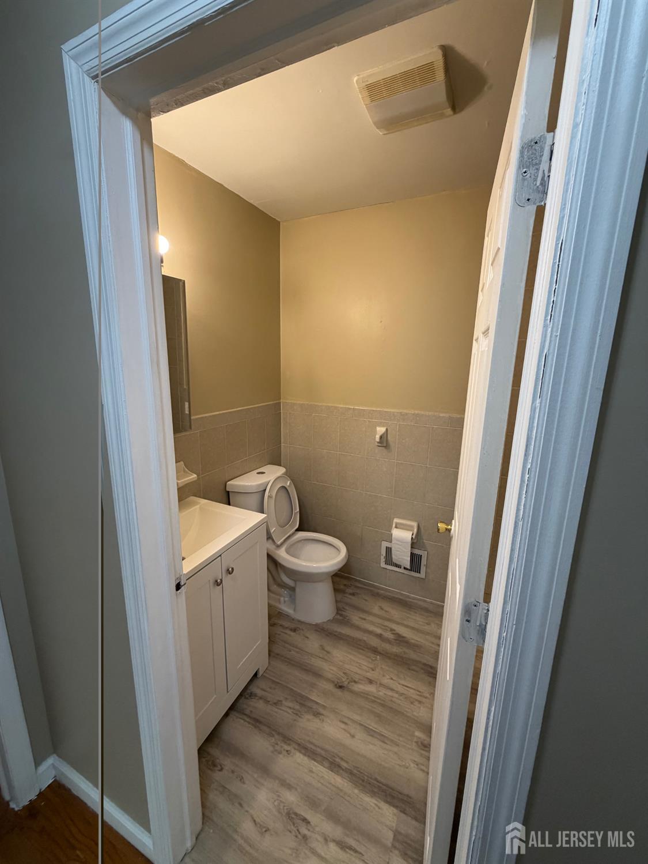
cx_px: 324
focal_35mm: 14
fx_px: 349
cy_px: 432
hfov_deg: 85.7
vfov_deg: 102.0
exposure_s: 1/120
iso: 320
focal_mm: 2.22
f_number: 2.2
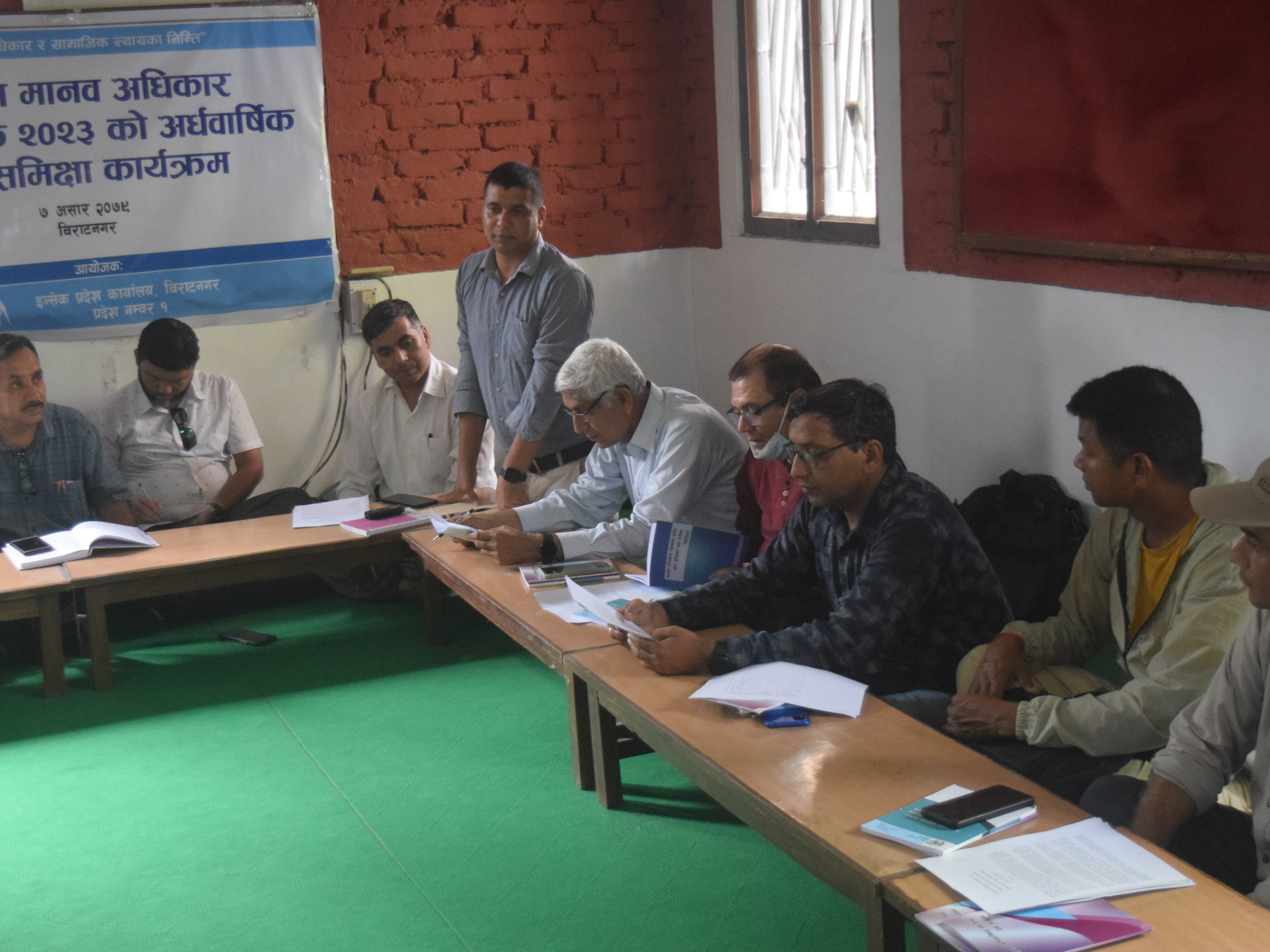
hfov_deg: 38.9
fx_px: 1798
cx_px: 594
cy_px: 474
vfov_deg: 29.7
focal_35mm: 49
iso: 3200
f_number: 4.2
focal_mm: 30
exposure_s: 1/80
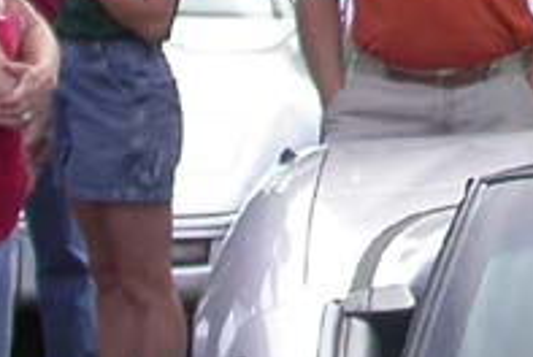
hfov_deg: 9.7
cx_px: 814
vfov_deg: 6.6
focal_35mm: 205
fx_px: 3040
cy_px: -170
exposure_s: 1/1000
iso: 100
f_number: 2.6
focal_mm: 7.85
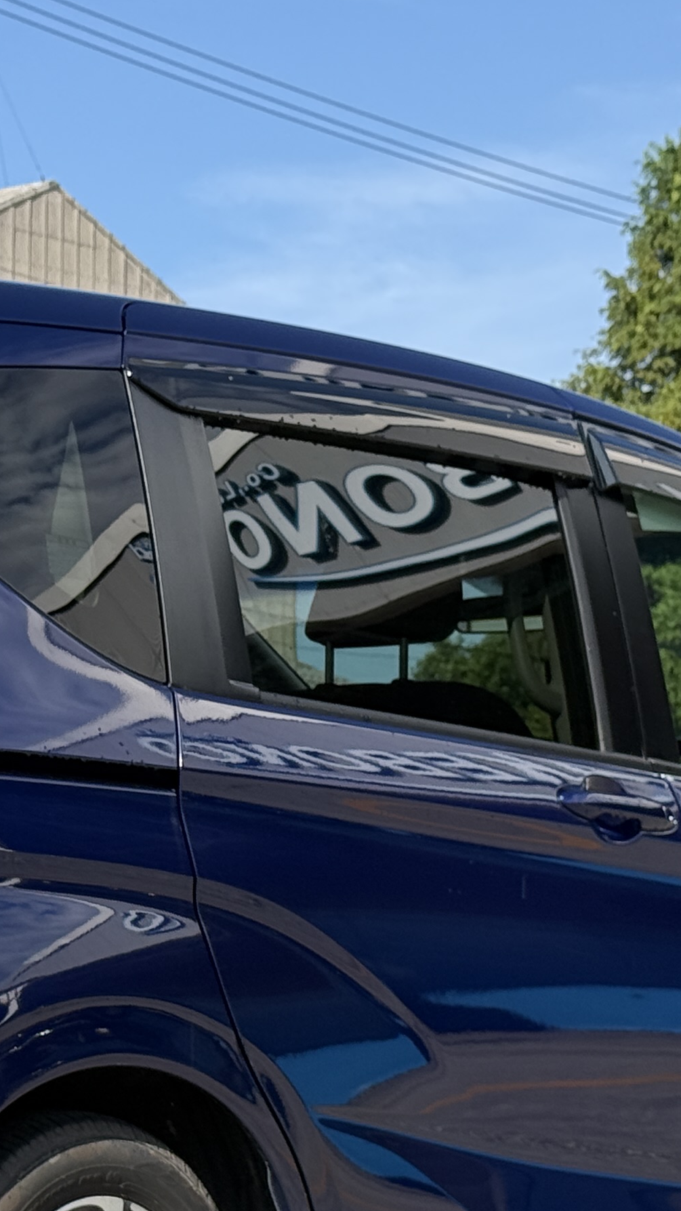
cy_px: 849
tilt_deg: +3.0
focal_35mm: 118
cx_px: 68
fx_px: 3789
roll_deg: -0.4
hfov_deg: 10.2
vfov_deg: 18.1
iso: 64
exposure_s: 1/2577
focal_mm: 6.76
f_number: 1.78
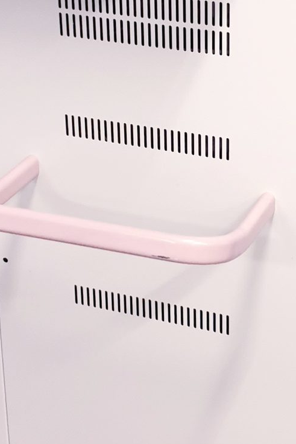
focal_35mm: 94
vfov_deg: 21.5
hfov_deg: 14.6
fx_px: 1159
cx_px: 171
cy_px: 125
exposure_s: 1/33
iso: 250
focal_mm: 4.3
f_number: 1.5
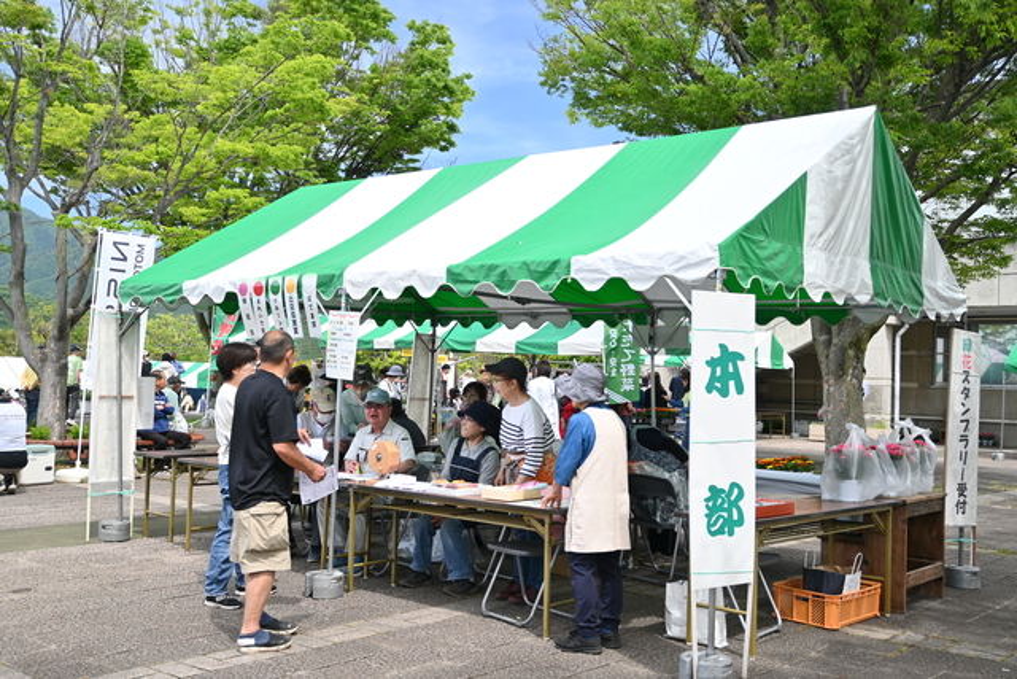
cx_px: 508
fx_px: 1038
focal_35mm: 37
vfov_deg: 36.2
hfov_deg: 52.2
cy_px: 340
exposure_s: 1/200
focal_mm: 24.5
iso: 100
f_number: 4.2
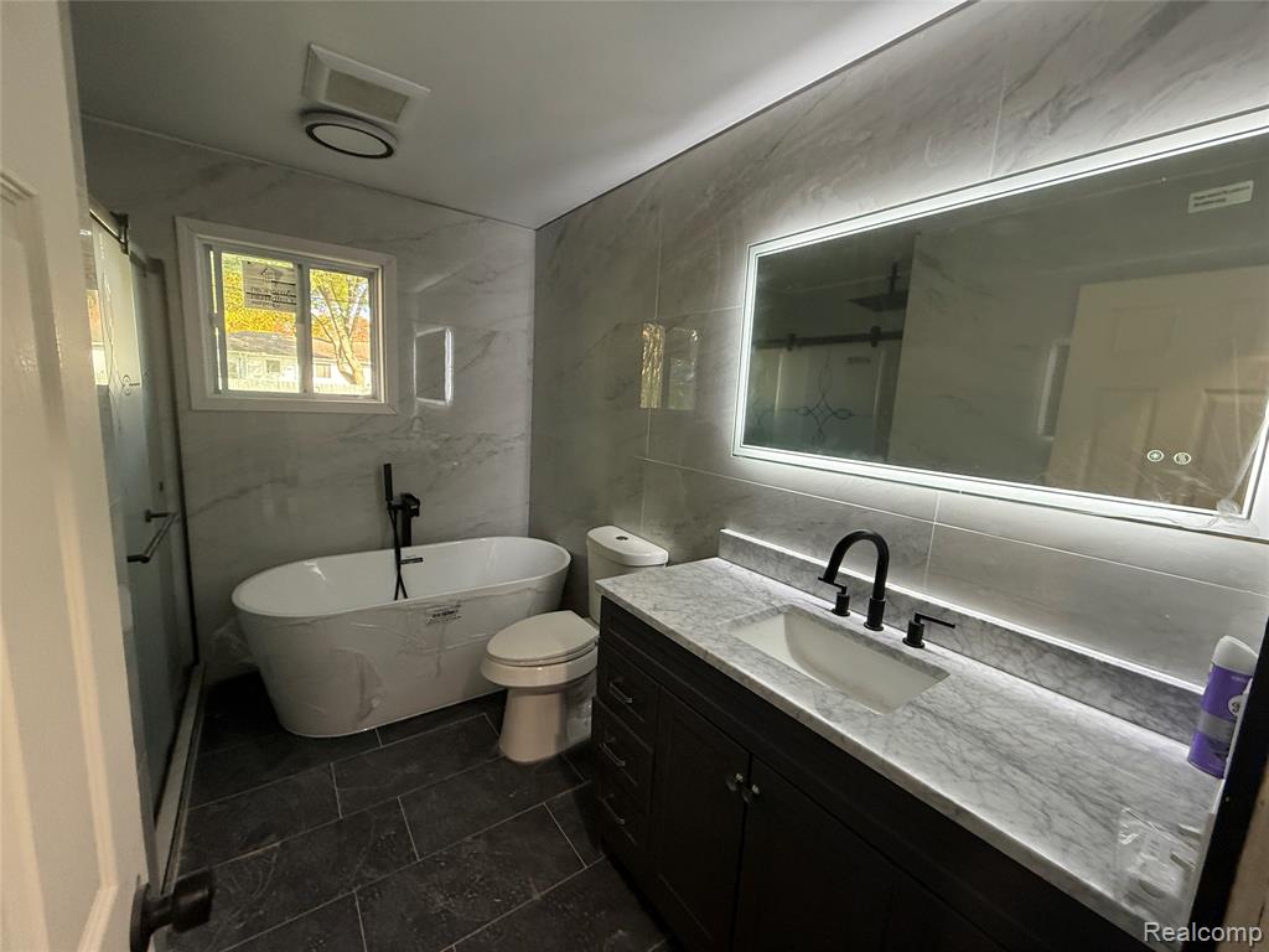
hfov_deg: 102.1
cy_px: 476
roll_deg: -3.6
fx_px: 513
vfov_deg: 85.7
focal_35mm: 14
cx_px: 634
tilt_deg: -7.7
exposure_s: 1/120
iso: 400
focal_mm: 2.22
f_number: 2.2
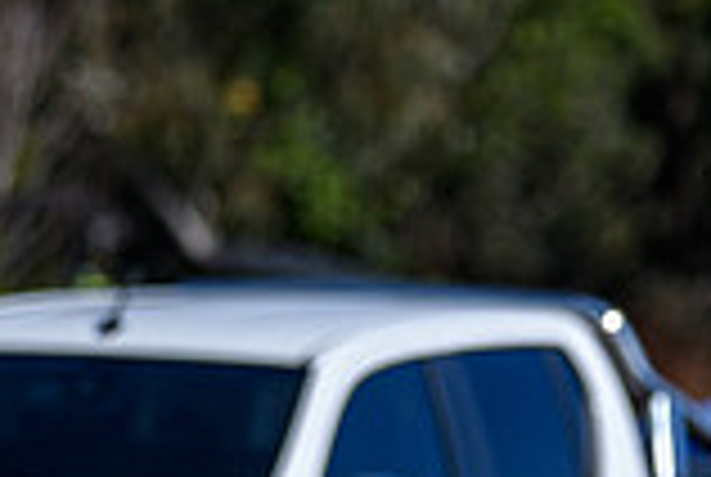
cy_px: 567
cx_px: 728
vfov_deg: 1.4
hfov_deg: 2.1
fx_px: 19015
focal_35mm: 961
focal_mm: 130
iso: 110
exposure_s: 1/2500
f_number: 2.8
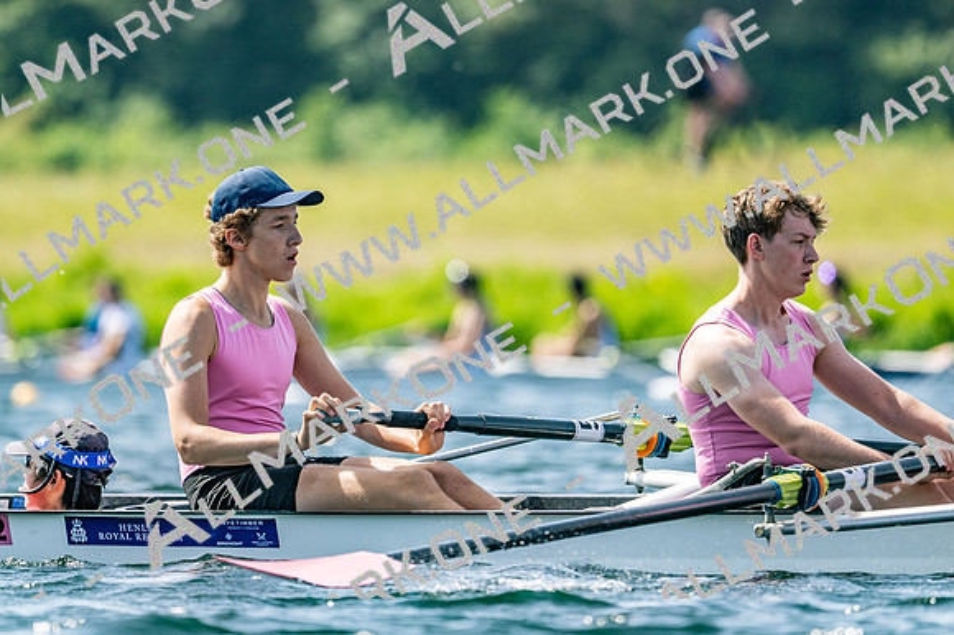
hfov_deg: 3.4
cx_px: 477
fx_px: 15890
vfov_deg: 2.3
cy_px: 318
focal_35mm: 600
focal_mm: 400
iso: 320
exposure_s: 1/2500
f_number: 4.5
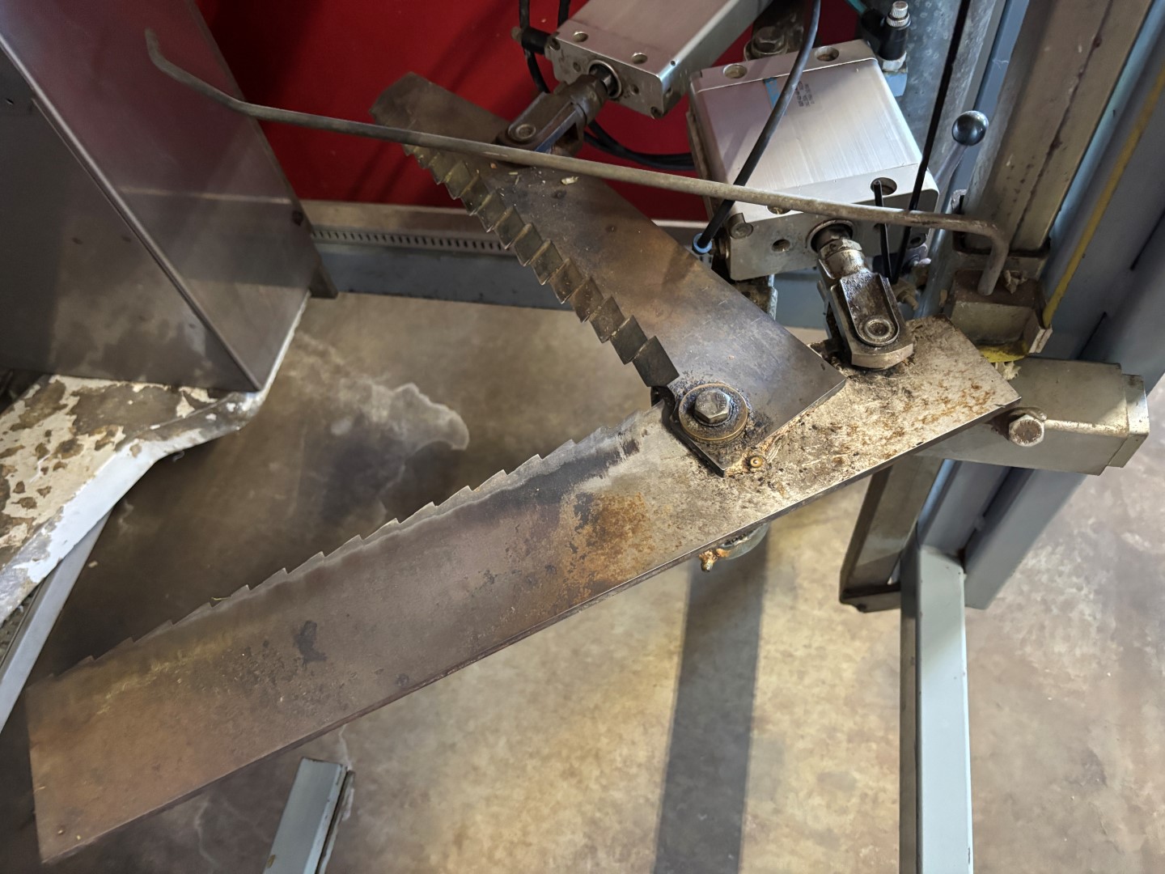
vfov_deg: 53.1
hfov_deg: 67.3
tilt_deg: -58.1
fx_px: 875
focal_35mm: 26
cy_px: 437
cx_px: 582
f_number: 1.6
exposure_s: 1/36
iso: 640
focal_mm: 5.96
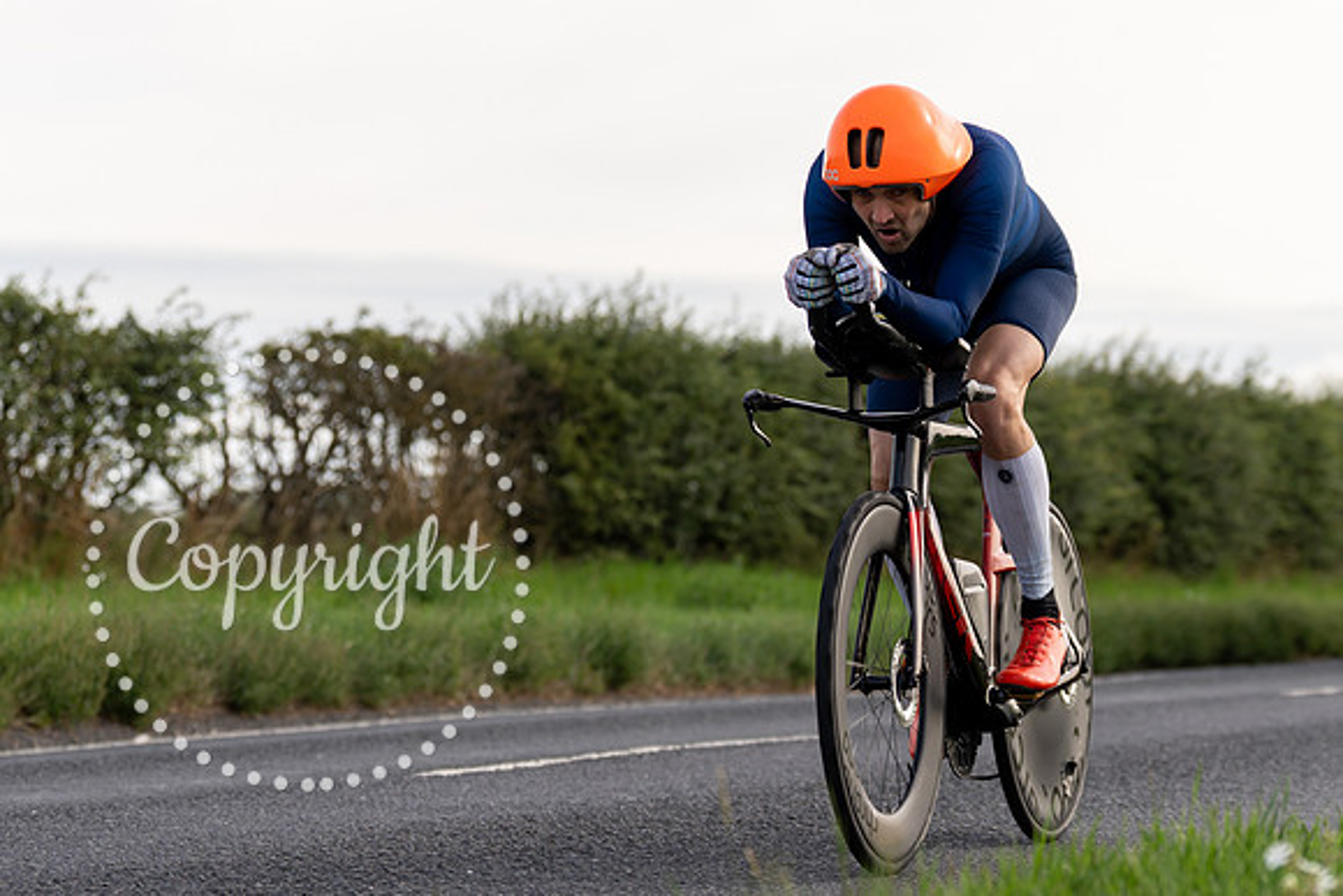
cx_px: 822
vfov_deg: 11.0
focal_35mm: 125
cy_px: 420
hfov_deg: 16.4
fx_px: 4661
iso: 100
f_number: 3.2
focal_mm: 78
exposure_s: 1/1000
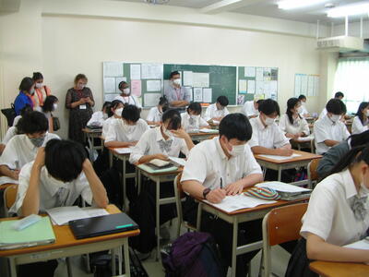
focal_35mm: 35
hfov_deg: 52.6
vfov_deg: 40.7
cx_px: 184
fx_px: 373
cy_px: 138
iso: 50
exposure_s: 1/12.4
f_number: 2.8
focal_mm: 5.8
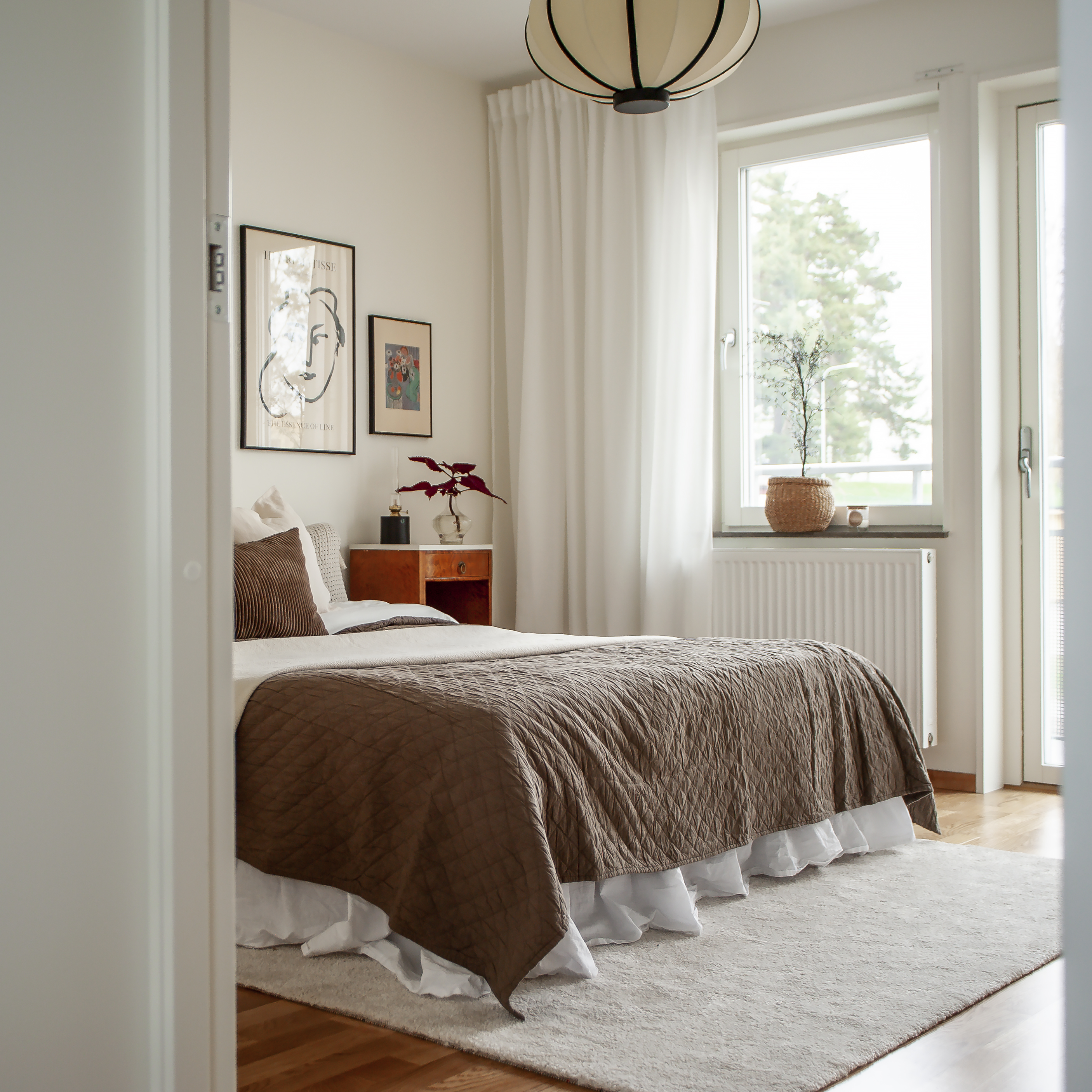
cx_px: 386
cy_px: 544
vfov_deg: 37.6
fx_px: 1606
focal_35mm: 45
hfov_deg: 37.2
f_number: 4.5
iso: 320
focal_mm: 35
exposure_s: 1/60
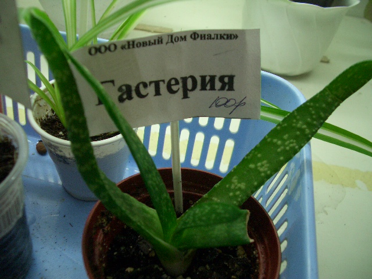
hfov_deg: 52.6
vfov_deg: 40.7
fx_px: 376
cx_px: 186
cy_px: 140
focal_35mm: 35
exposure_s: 1/100
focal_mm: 5.8
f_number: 2.6
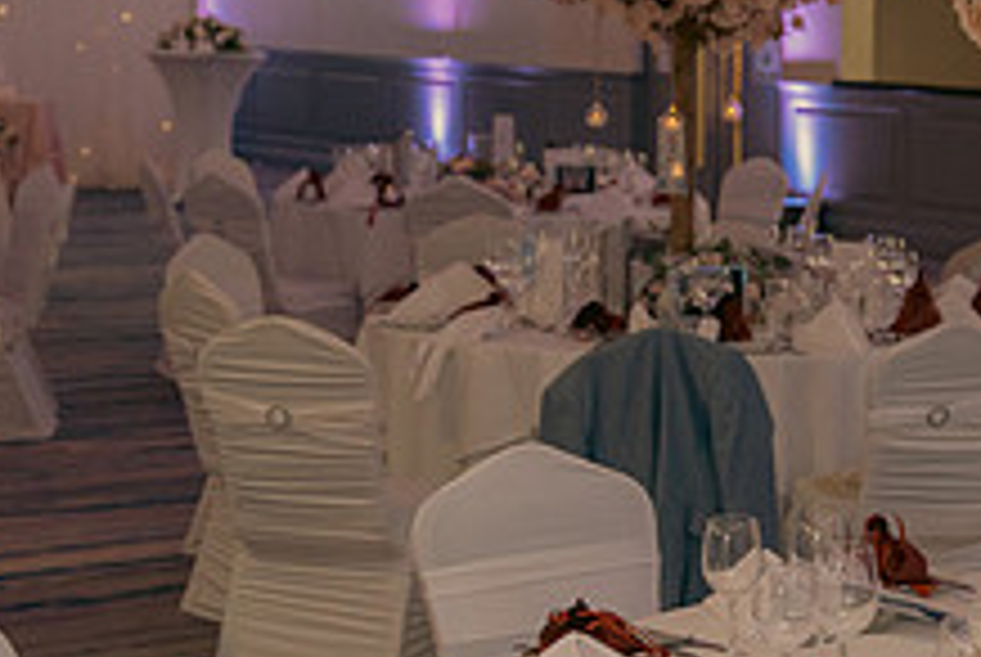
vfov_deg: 13.6
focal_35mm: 101
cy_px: 335
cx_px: 1238
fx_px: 2756
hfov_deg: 18.9
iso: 2500
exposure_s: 1/160
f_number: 3.5
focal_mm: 38
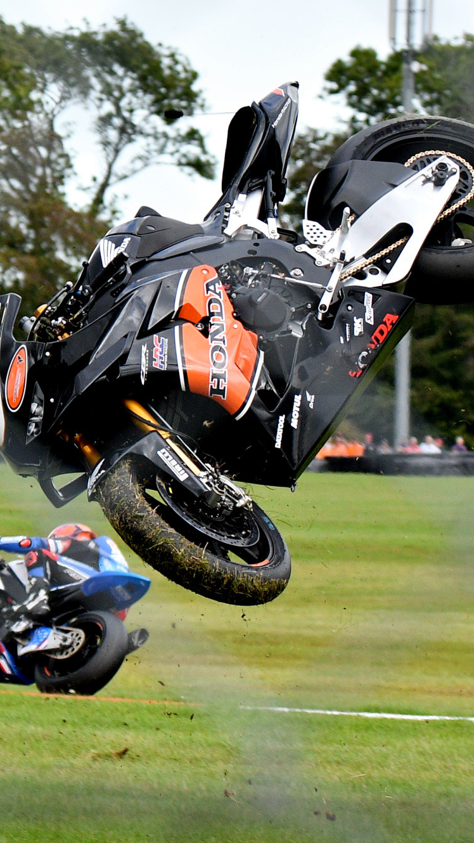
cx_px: 206
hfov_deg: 3.9
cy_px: 421
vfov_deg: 6.9
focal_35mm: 315
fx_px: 7039
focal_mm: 100
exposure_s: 1/1000
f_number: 5
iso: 560
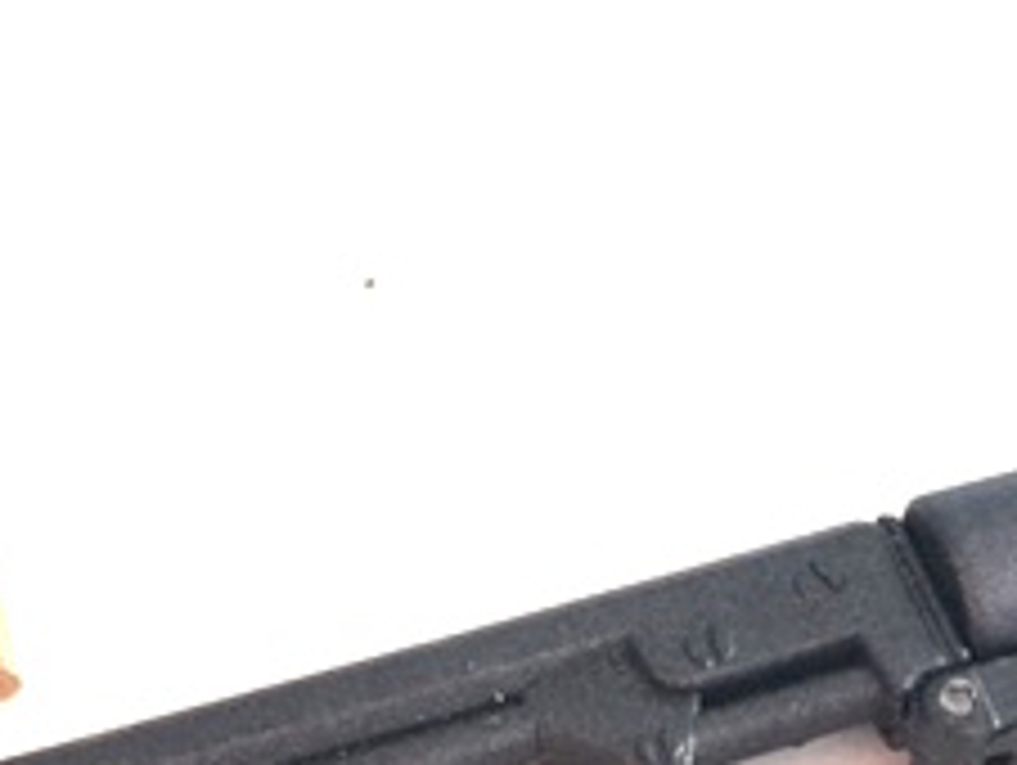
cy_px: 828
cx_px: 914
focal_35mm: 82
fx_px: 2412
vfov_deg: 17.5
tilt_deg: -56.1
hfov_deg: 23.2
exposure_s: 1/33
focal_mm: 4.15
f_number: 2.2
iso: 125
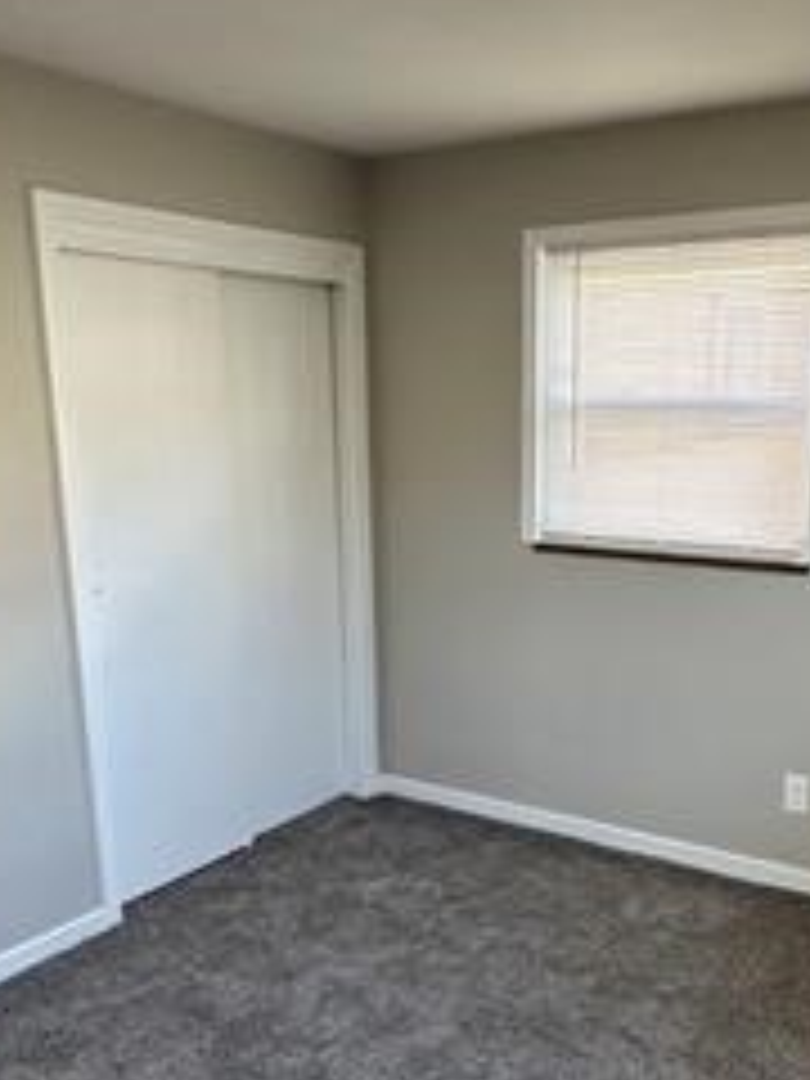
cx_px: 518
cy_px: 680
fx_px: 1092
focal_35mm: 35
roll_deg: +1.0
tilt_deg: -11.2
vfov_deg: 52.0
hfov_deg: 40.4
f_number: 2.2
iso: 250
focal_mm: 2.22
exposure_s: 1/120
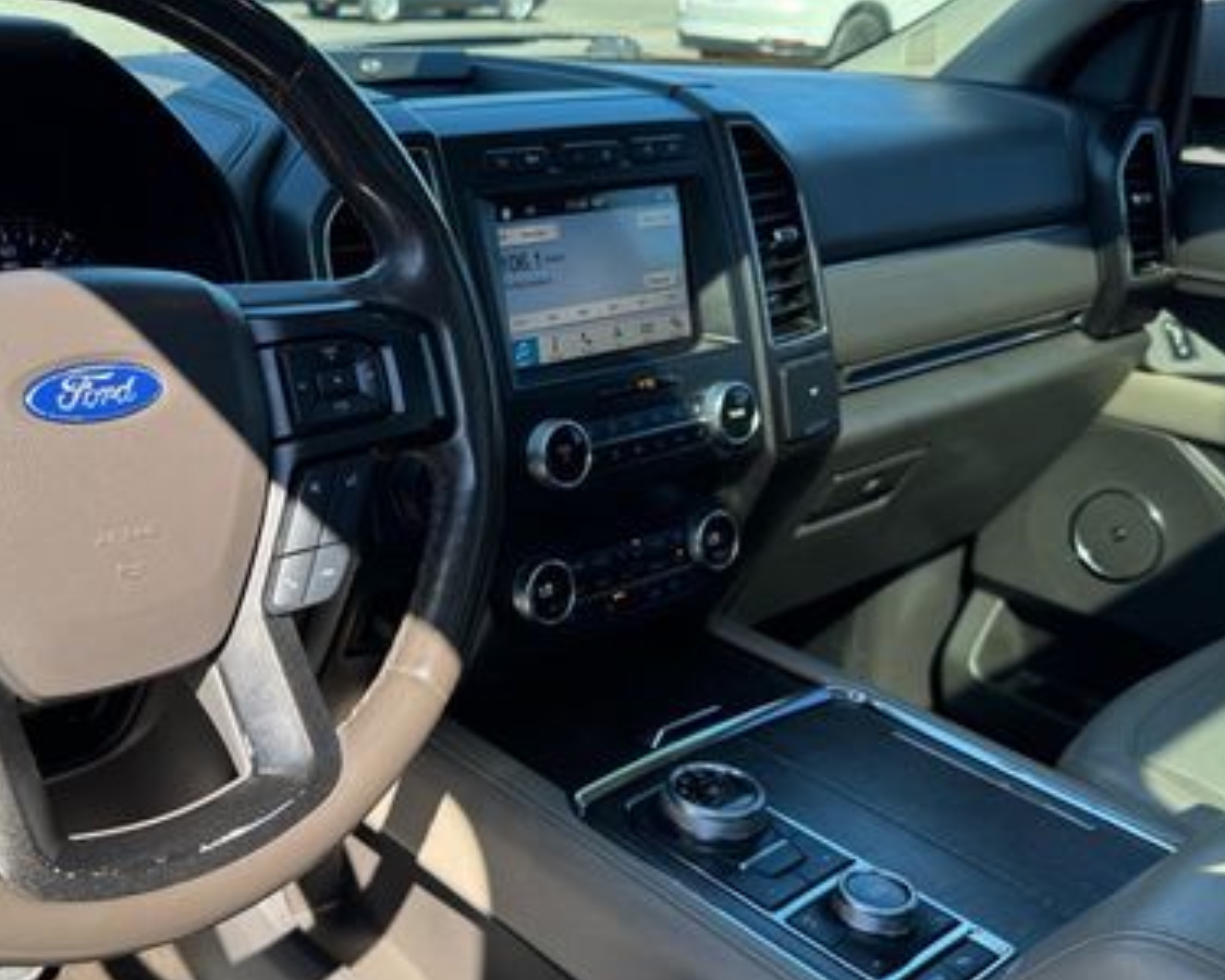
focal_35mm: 40
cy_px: 438
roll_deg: -0.7
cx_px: 408
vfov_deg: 37.3
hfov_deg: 45.1
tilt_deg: -21.1
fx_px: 1450
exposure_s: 1/549
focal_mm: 6.76
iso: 80
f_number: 1.78
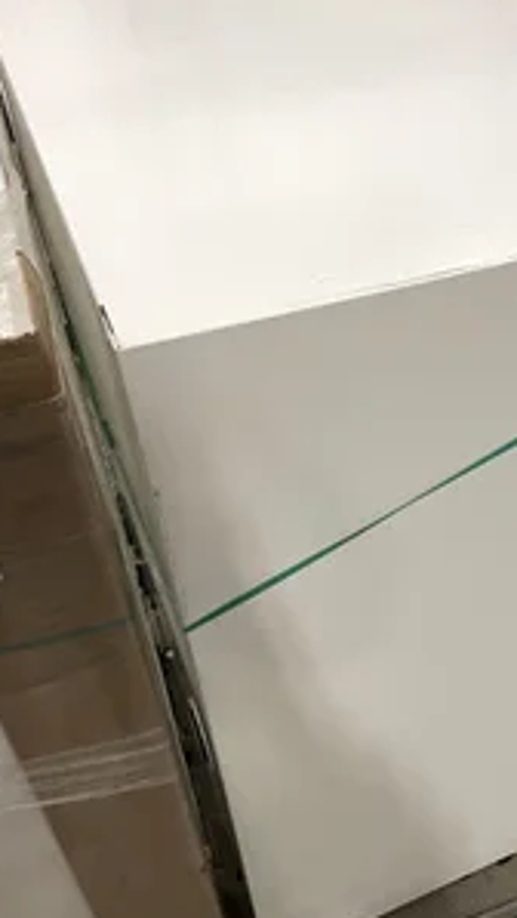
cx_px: 440
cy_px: 493
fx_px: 925
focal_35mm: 38
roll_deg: -0.8
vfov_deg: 52.7
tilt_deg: -41.4
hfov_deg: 30.2
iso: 125
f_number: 1.6
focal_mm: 4.2
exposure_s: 1/60
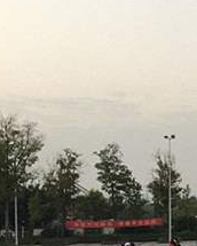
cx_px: 370
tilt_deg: +3.5
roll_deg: +0.8
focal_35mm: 92
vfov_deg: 20.6
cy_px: 195
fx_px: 671
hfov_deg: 14.4
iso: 80
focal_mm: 4.15
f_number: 2.2
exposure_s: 1/10
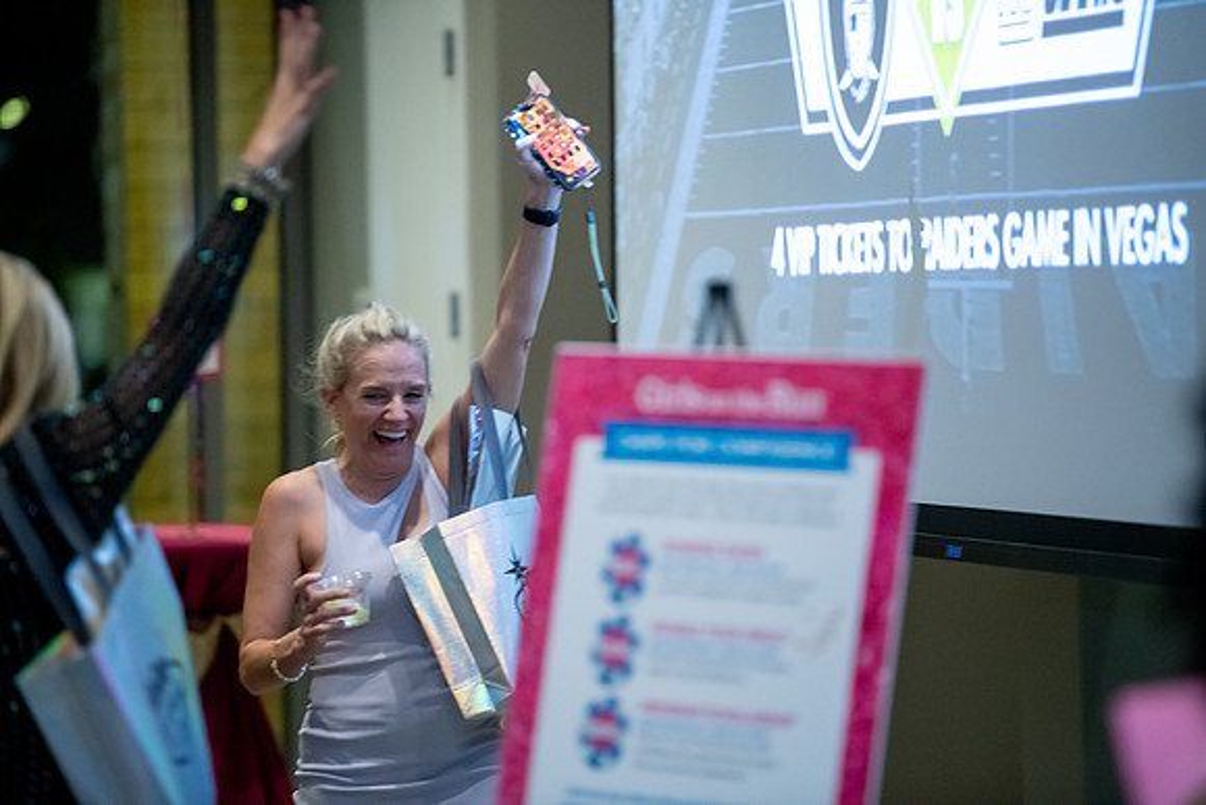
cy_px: 402
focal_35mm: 180
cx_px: 603
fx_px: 6031
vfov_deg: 7.6
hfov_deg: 11.4
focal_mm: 180
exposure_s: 1/160
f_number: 2.8
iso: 6400
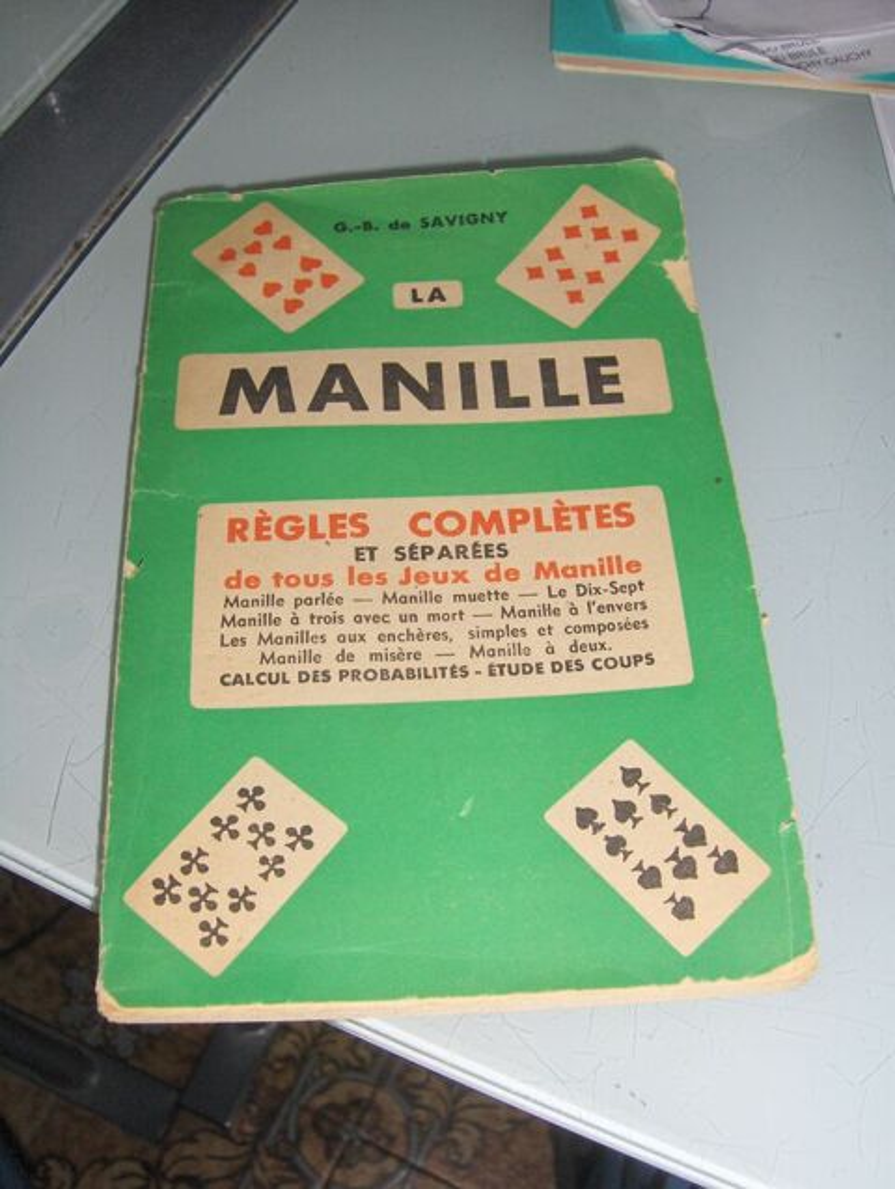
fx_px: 1204
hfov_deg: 40.8
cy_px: 594
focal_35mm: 35
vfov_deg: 52.6
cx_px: 448
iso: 100
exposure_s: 1/60
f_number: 5.5
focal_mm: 7.5
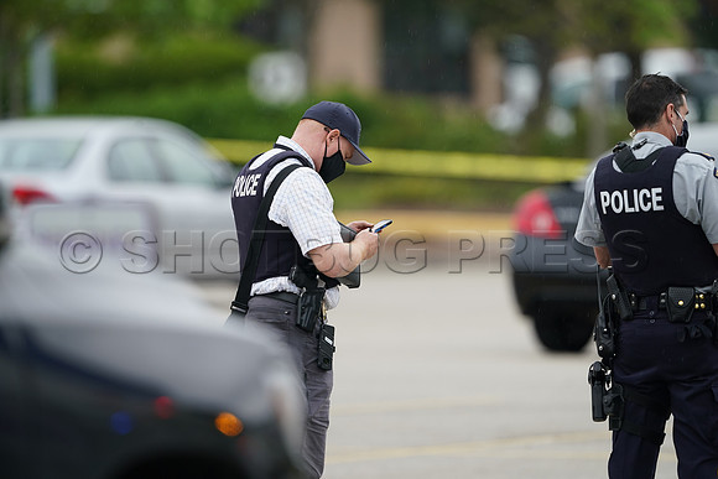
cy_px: 240
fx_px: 16756
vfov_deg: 1.6
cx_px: 359
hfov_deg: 2.5
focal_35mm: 840
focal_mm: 840
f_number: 6.3
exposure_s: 1/320
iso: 400
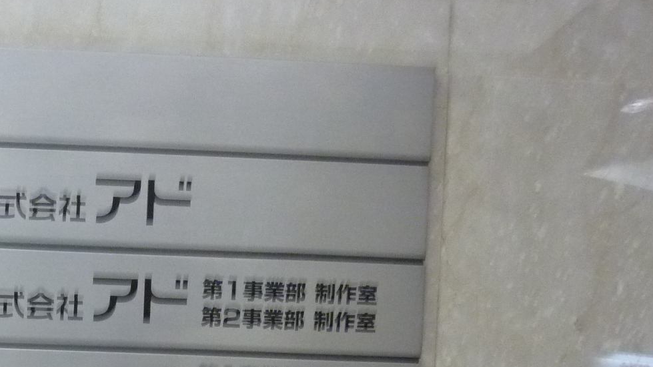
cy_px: 484
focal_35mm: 57
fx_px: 987
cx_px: 138
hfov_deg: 35.5
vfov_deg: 19.4
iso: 400
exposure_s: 1/8
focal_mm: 4.1
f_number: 3.3
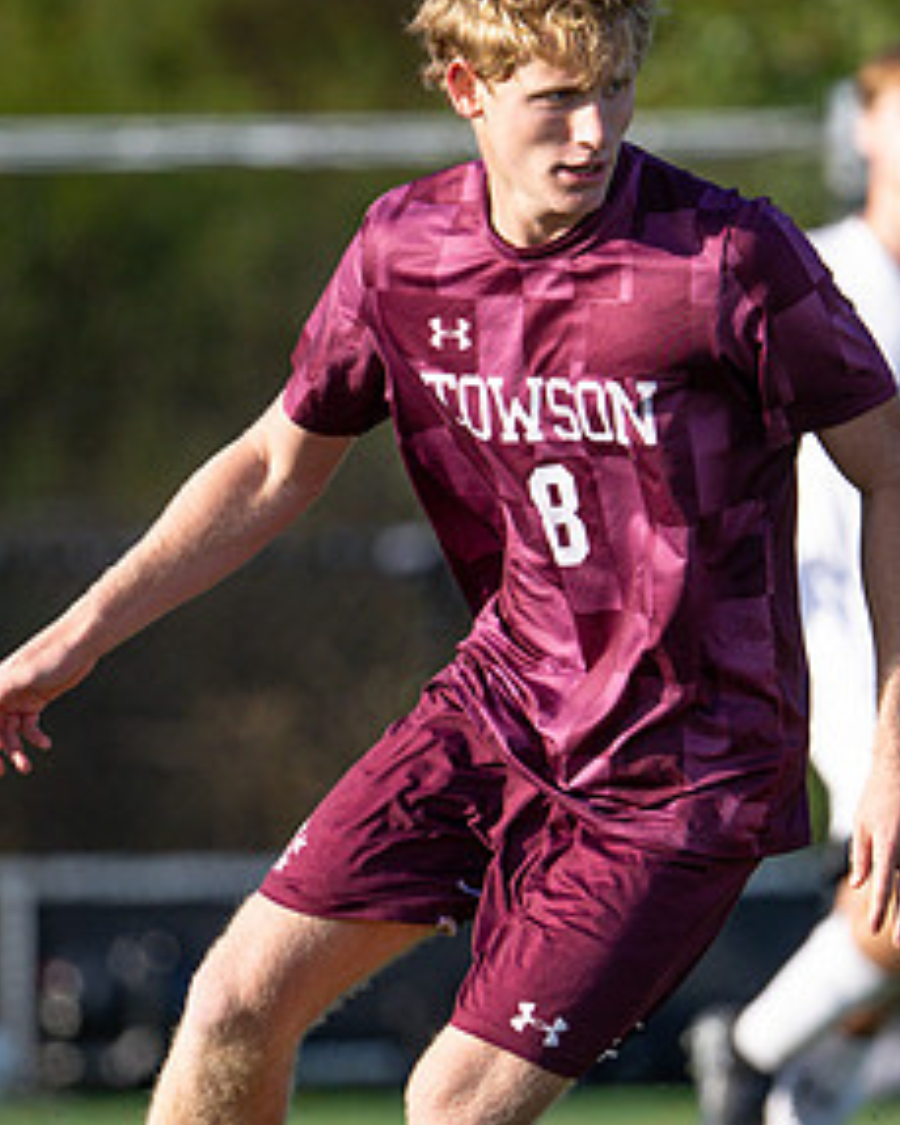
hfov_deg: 1.7
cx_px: 645
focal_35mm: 895
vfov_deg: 2.2
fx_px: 29784
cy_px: 649
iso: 720
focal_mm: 400
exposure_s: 1/2500
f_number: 4.5
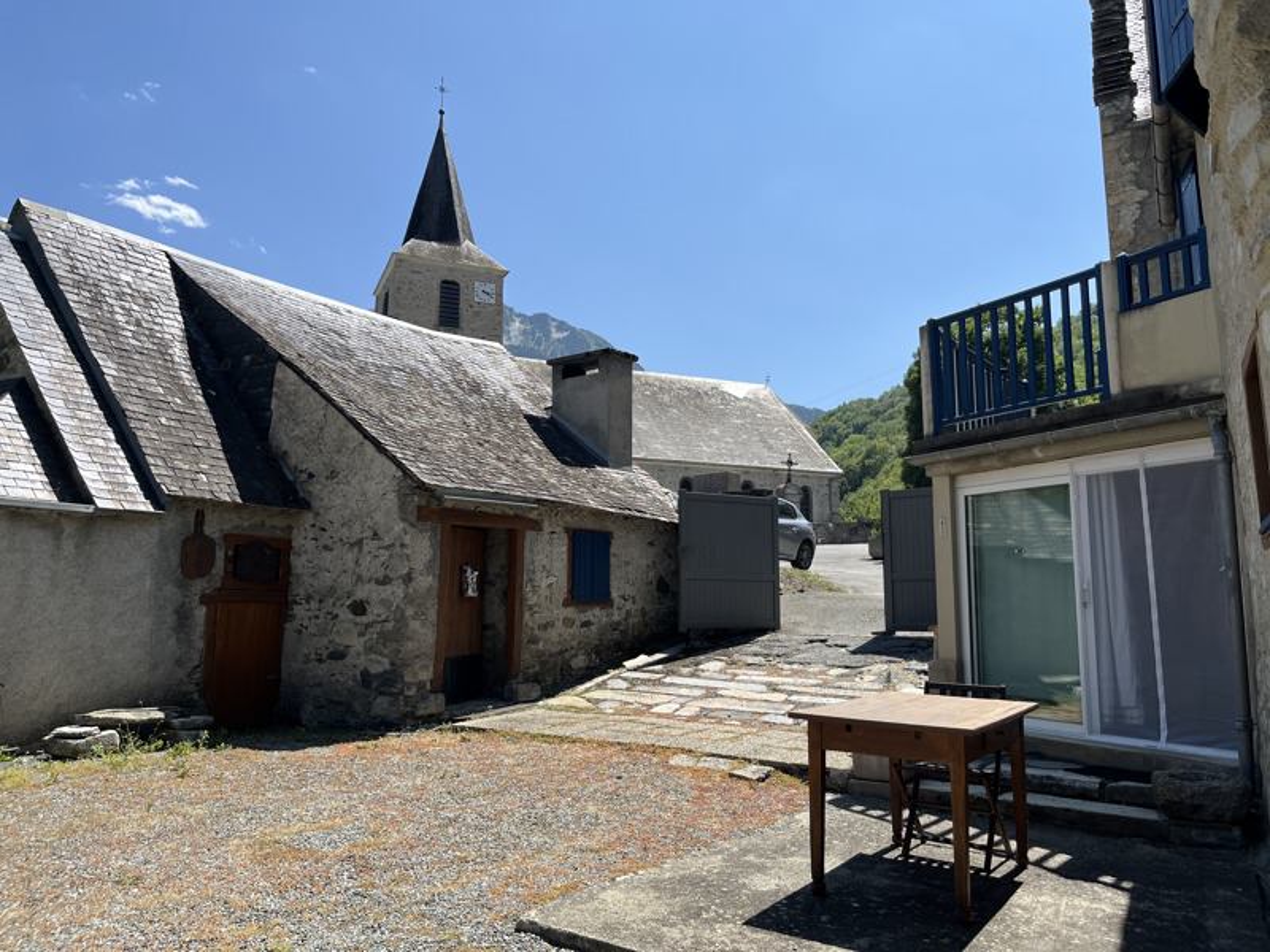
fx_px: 954
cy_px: 476
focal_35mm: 26
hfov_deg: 67.3
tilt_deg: +7.9
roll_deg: +0.1
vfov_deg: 53.1
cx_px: 635
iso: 50
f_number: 1.6
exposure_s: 1/3049
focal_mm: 5.1
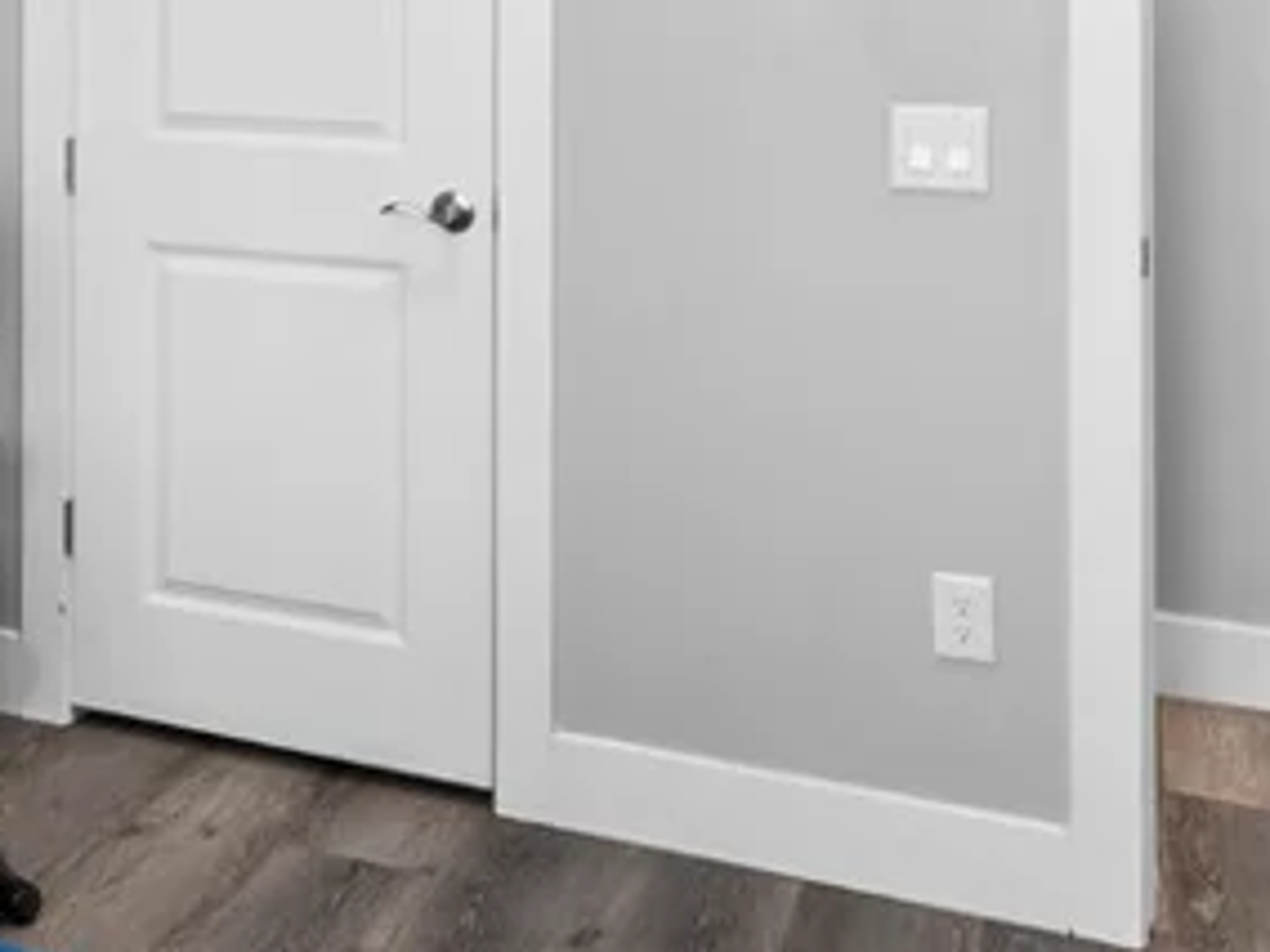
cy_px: -47
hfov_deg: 28.4
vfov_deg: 23.5
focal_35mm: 59
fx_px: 2165
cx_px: -264
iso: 400
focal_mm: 17
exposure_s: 1/3
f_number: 8
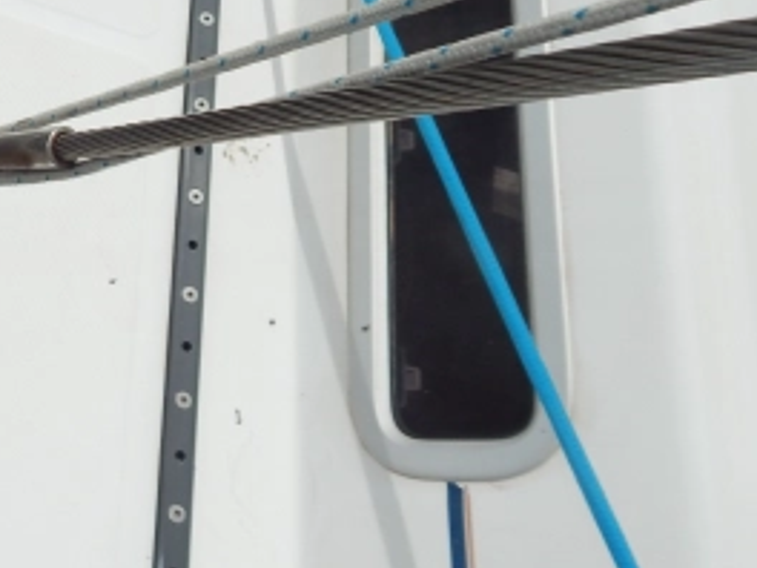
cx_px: -14
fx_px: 1050
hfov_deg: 35.5
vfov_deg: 30.0
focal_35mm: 48
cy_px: 179
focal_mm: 4
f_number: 6
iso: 125
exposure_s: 1/1500
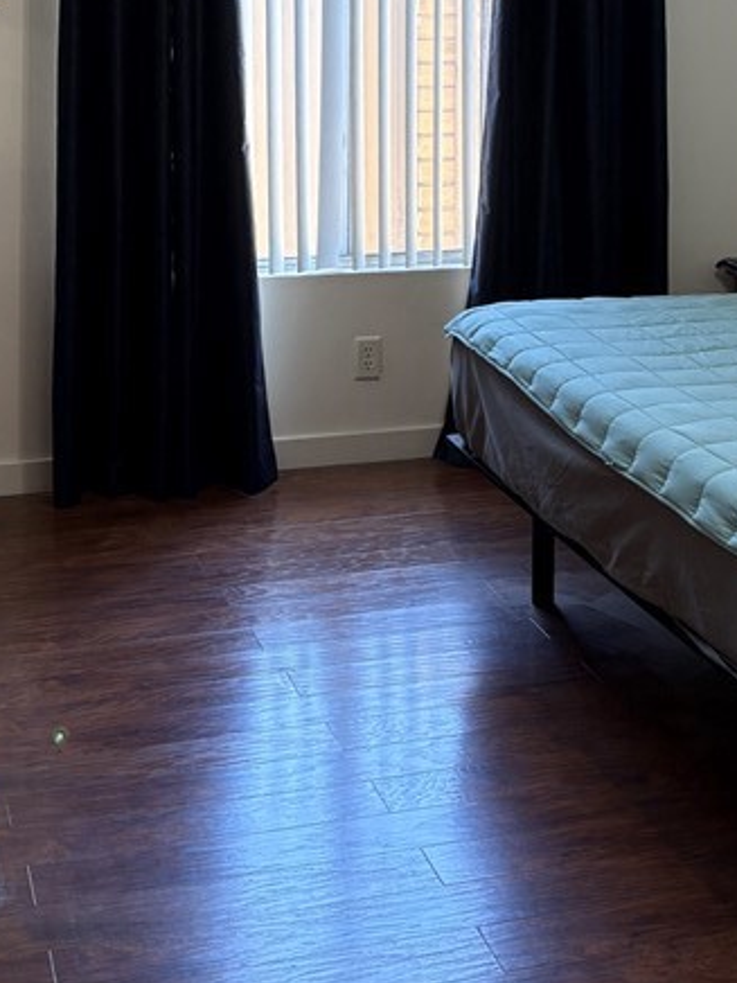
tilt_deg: -8.0
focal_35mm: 61
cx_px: 406
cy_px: 160
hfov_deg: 24.0
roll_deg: -0.6
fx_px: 1732
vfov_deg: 30.7
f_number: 1.6
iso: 125
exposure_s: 1/60
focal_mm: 5.96
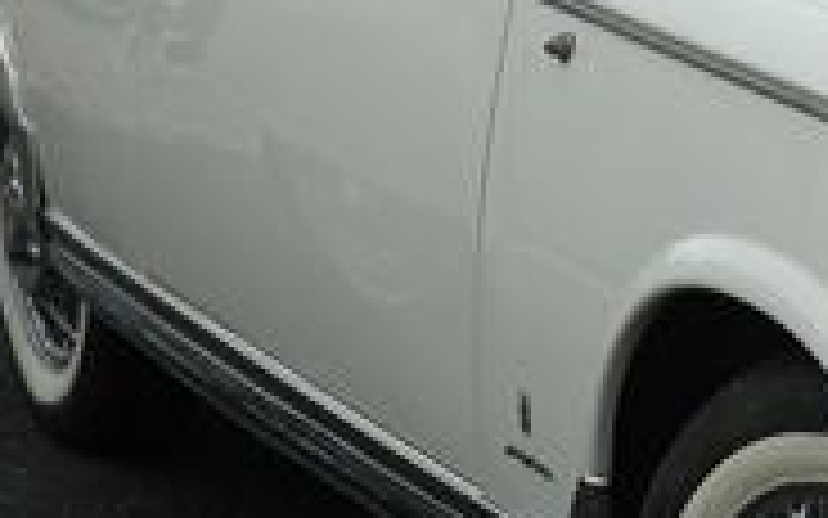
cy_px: 324
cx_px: 1217
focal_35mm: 276
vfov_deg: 4.8
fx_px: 6228
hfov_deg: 7.5
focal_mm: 46
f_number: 7.1
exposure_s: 1/200
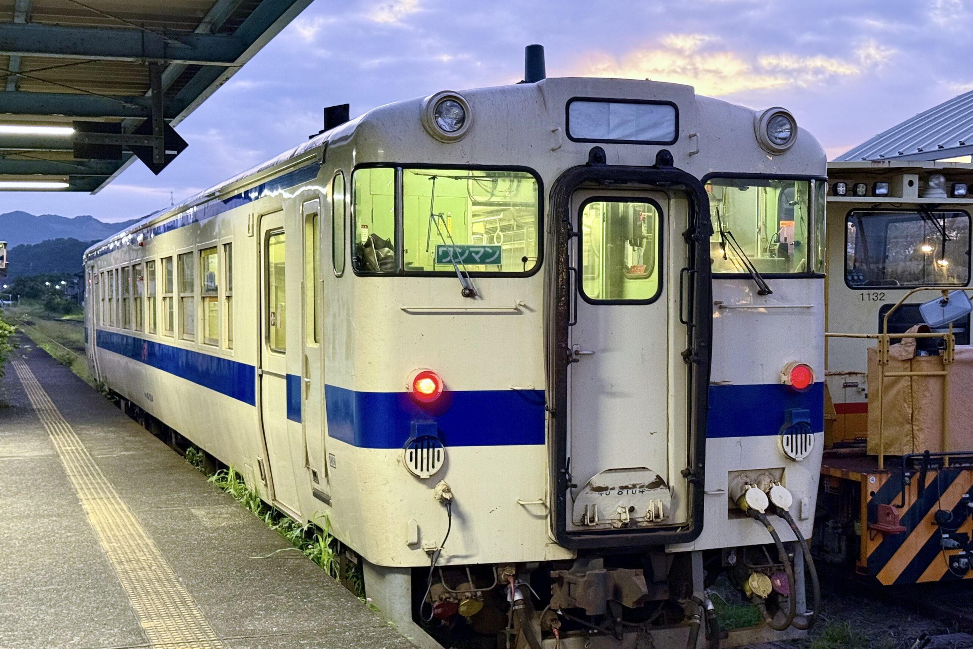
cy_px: 360
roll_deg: +0.2
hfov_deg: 39.6
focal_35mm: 50
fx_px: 1351
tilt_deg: -2.5
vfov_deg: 27.0
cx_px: 486
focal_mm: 6.76
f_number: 1.78
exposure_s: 1/40
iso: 500
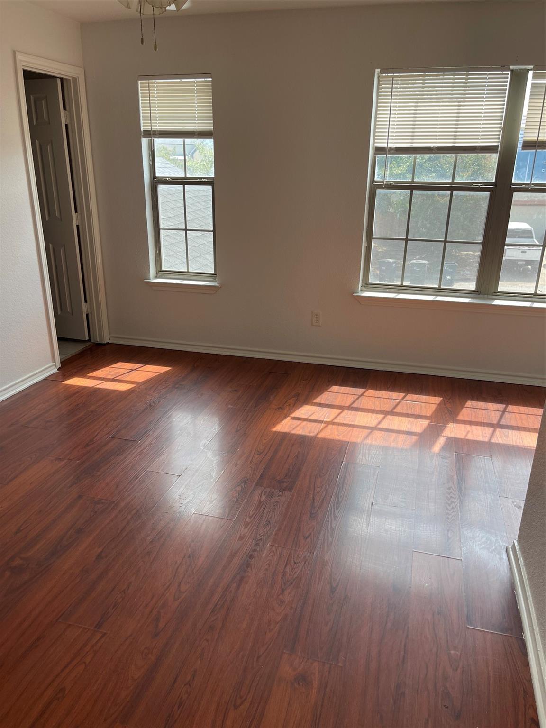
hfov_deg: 54.9
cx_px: 273
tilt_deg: -17.3
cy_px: 364
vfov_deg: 69.4
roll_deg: -0.8
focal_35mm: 25
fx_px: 526
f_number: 1.6
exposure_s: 1/195
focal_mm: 5.1
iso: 32
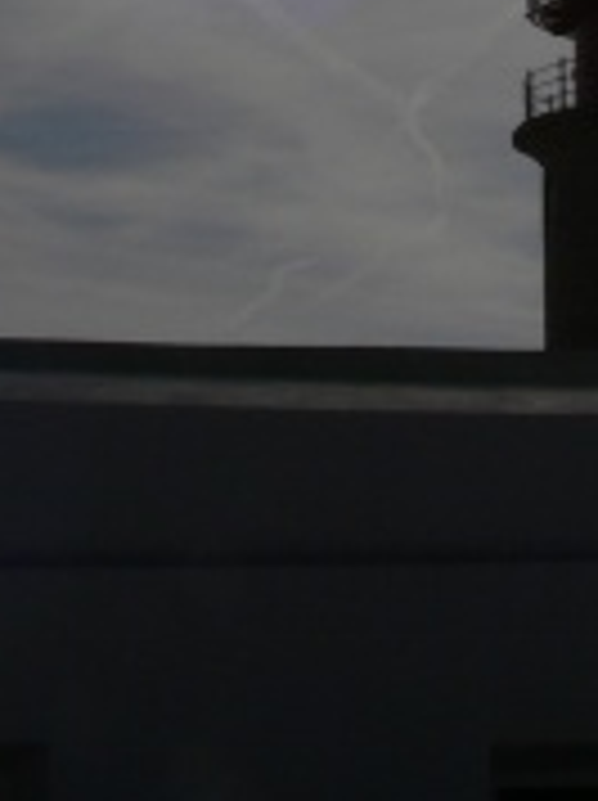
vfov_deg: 14.8
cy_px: -333
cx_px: 427
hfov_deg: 11.7
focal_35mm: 126
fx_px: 2909
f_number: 11
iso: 80
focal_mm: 7.4
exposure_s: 1/1000
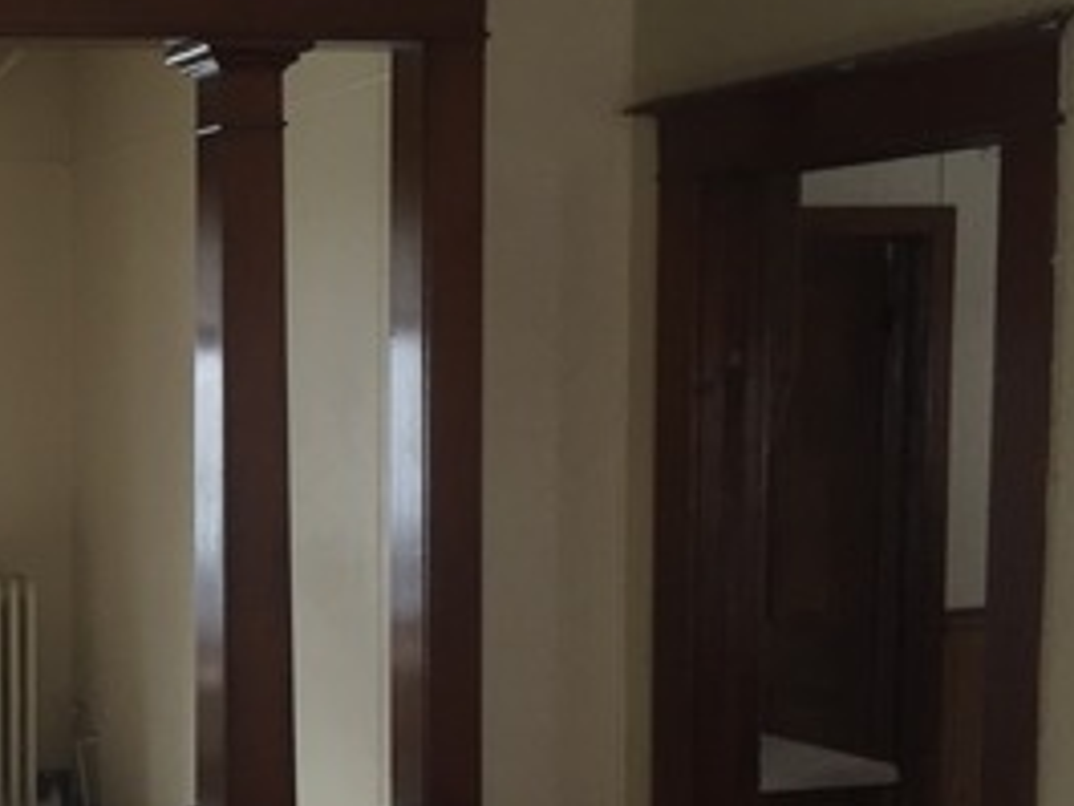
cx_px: -53
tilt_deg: -5.2
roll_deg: +2.2
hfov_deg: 26.0
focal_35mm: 70
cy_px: 583
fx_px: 2173
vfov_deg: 20.9
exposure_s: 1/30
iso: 50
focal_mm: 4.15
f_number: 2.2
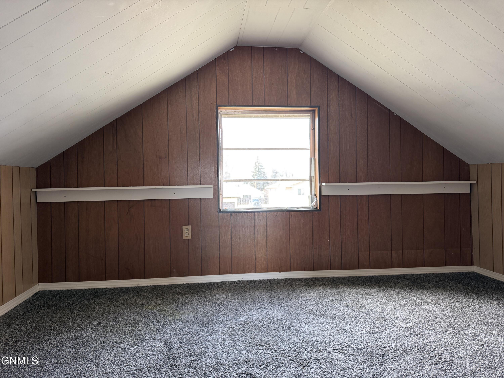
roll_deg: +1.3
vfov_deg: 56.8
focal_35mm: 24
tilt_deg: -0.3
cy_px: 189
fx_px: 349
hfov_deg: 71.6
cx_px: 252
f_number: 1.78
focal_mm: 6.76
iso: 200
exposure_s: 1/107
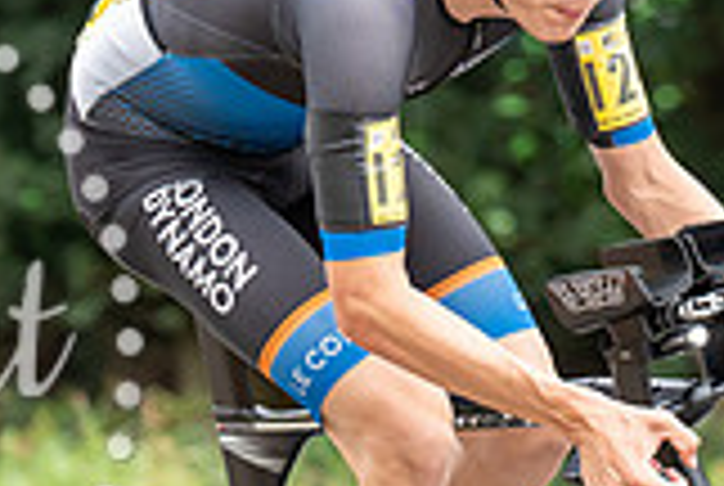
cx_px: 418
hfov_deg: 4.1
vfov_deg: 2.7
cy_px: 119
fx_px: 10215
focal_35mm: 507
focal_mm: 141
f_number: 4
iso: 1000
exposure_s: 1/1000
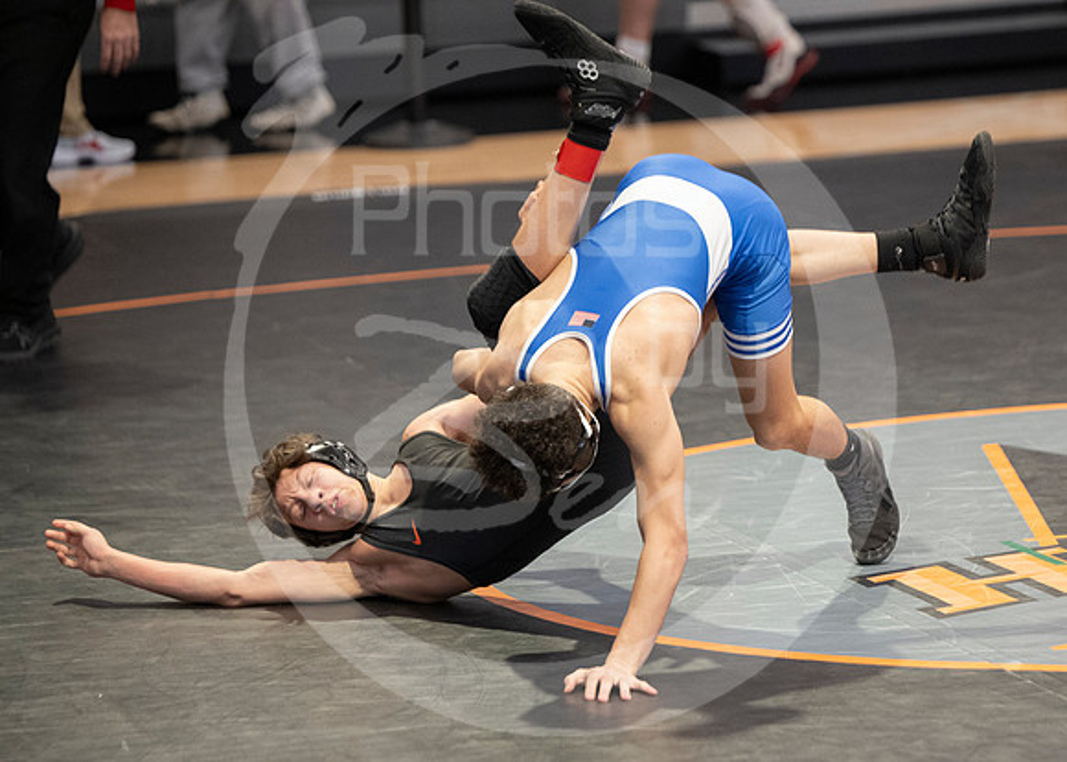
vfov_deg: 7.0
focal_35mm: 206
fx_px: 6244
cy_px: 535
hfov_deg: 9.8
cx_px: 698
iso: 3200
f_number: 2.8
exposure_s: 1/1000
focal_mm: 140
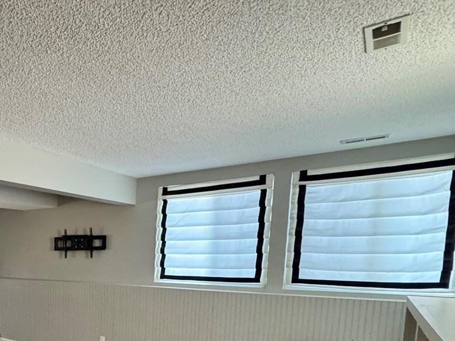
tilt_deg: -7.0
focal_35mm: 30
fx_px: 394
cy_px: 292
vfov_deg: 43.6
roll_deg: -0.2
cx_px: 1
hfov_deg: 49.1
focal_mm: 2.22
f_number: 2.2
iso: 800
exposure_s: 1/60
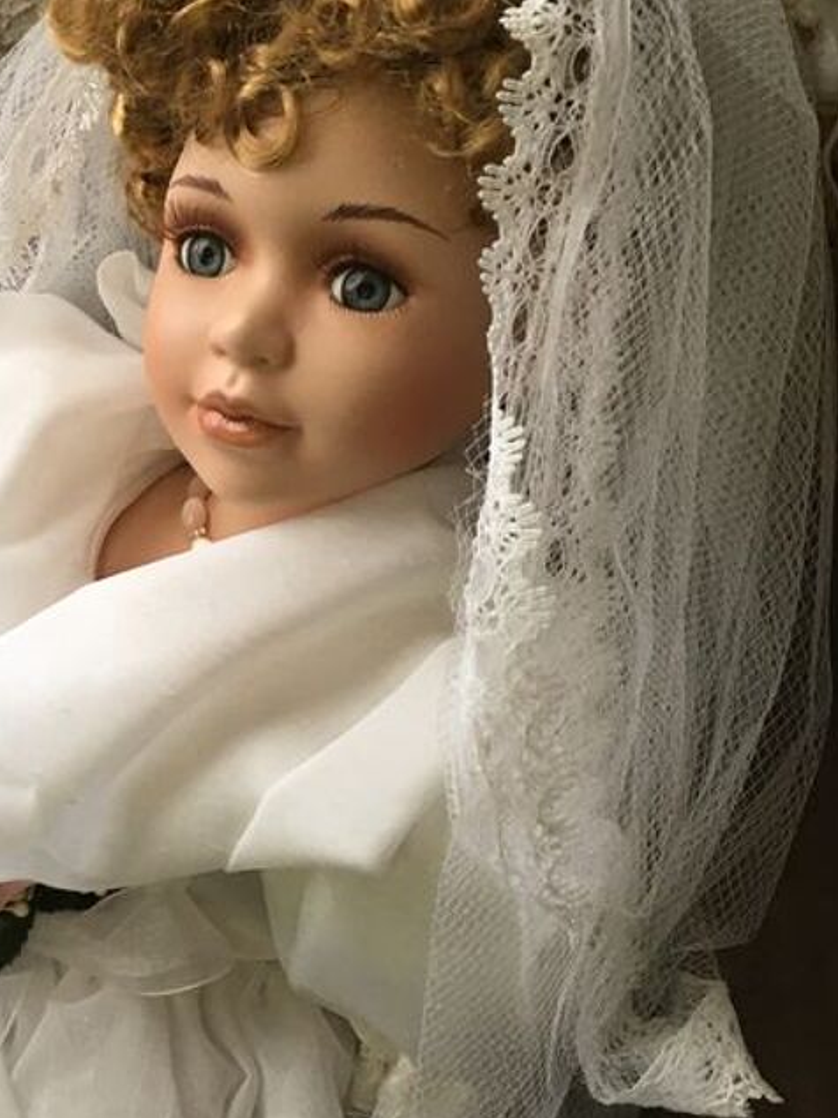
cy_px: 722
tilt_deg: -45.2
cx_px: 7
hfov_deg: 23.1
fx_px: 1970
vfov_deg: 31.5
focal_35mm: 61
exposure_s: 1/33
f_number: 2.2
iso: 100
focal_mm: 4.15
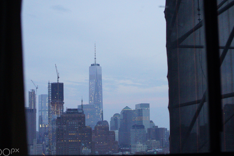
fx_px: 377
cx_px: 109
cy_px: 87
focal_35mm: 58
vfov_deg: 23.4
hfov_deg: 34.5
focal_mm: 35
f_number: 2.5
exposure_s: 1/6400
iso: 8000
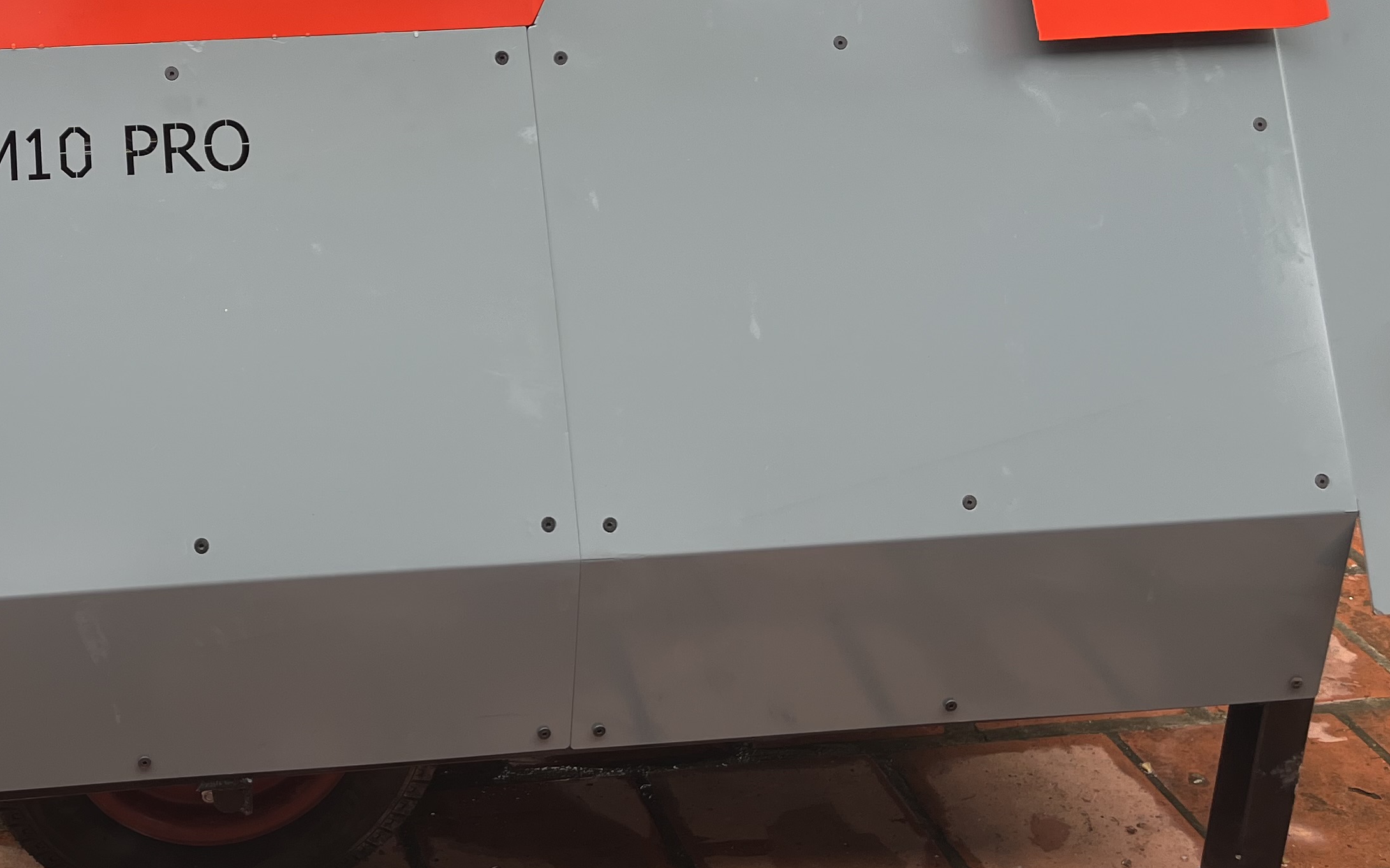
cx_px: 212
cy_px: 177
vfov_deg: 24.9
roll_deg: -0.2
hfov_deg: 37.6
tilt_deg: -19.6
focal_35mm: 51
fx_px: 1932
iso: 50
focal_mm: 5.1
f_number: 1.6
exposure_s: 1/345
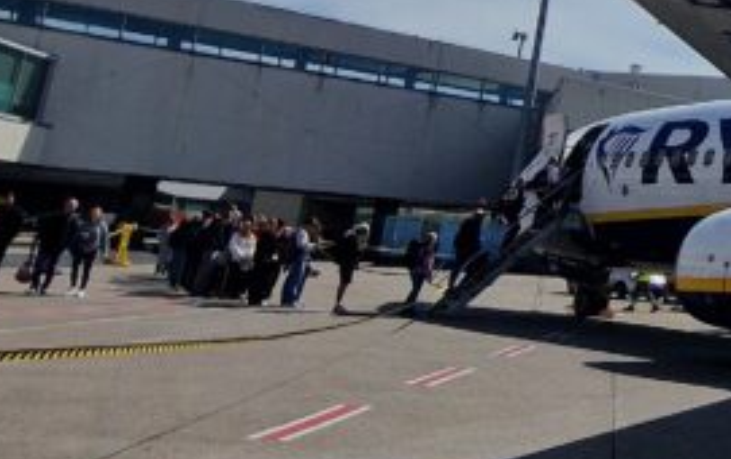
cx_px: 952
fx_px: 1037
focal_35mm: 52
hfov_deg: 30.5
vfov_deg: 23.7
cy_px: -19
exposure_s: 1/6880
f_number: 2.2
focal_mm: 2.2
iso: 50
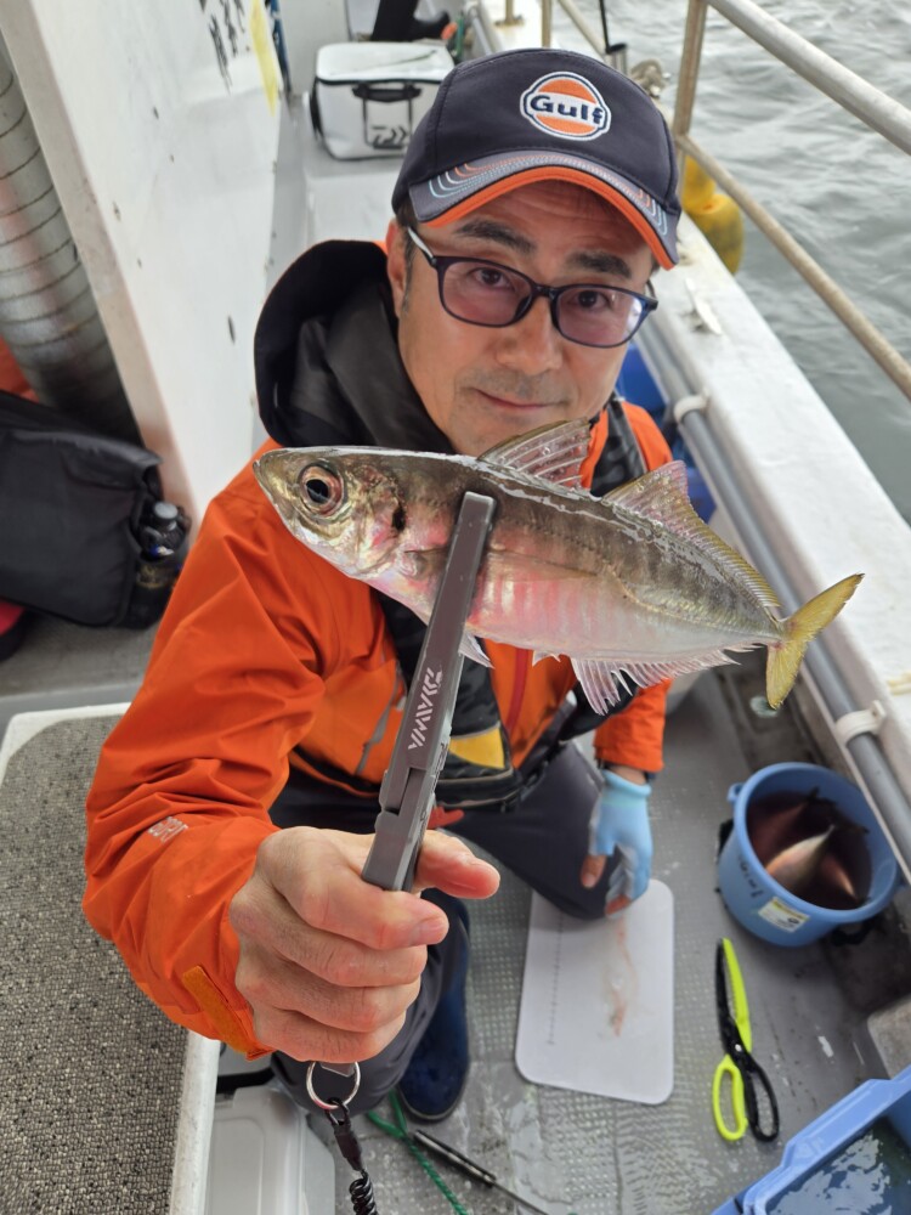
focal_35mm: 23
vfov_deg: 73.9
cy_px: 608
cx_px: 456
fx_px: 807
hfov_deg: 58.9
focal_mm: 5.4
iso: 25
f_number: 1.8
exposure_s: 1/234
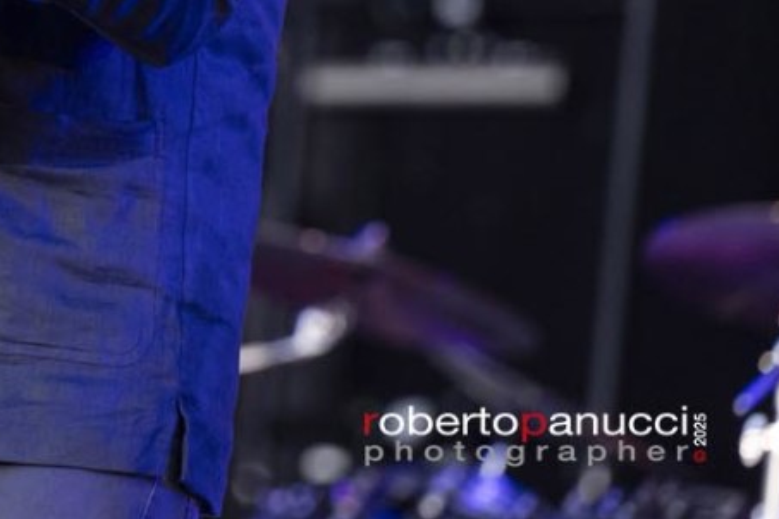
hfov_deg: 3.9
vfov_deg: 2.6
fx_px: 11468
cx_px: -234
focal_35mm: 530
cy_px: -140
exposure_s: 1/320
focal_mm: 200
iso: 1600
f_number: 4
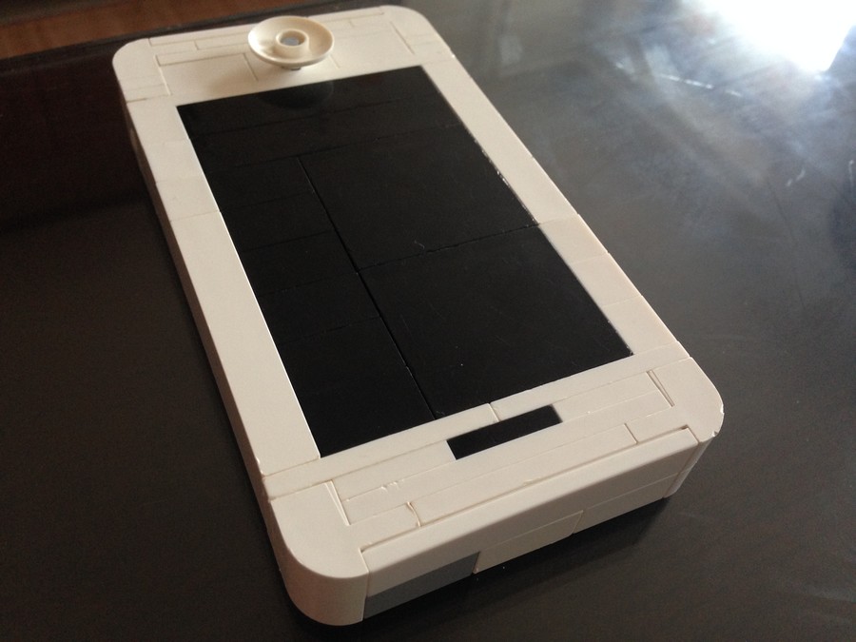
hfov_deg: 55.4
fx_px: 816
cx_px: 428
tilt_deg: -50.5
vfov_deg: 42.9
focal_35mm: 33
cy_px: 321
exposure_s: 1/20
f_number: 2.4
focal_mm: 4.12
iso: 160
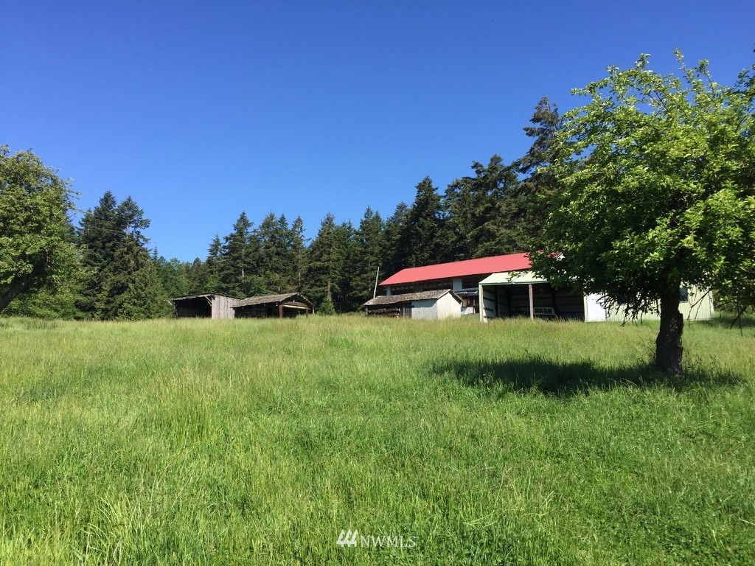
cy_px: 283
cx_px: 378
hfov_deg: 61.7
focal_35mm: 29
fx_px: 633
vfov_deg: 48.2
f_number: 2.2
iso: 32
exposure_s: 1/1364
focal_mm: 4.15
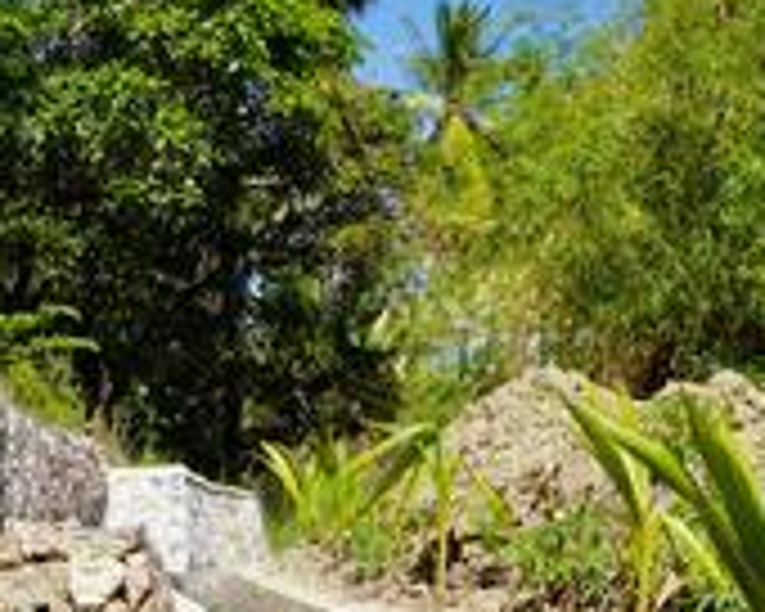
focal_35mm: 84
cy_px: 407
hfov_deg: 22.6
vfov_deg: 18.2
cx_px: 212
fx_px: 1902
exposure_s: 1/125
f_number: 9
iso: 100
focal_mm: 34
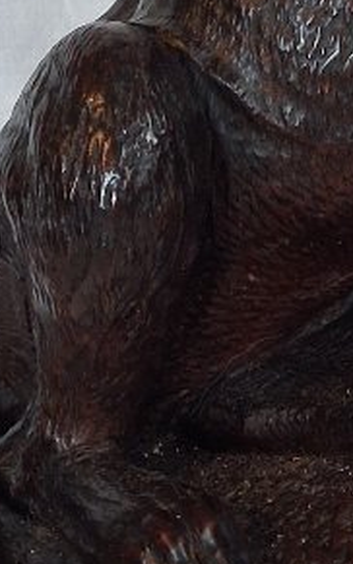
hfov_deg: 10.8
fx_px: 1815
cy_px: -171
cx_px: 500
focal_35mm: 118
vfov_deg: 16.7
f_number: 1.8
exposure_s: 1/33
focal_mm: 4
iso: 500
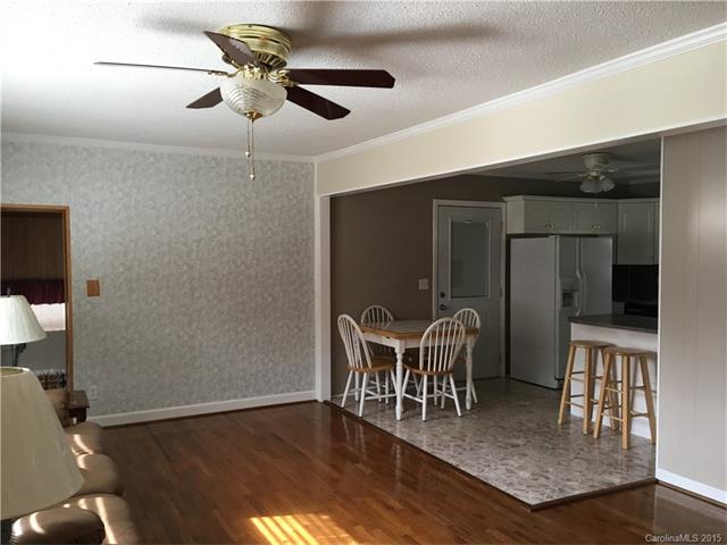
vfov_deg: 48.2
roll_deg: +0.7
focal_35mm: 29
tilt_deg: -2.1
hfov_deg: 61.7
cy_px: 272
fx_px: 609
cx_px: 364
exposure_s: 1/30
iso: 40
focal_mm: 4.15
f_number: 2.2
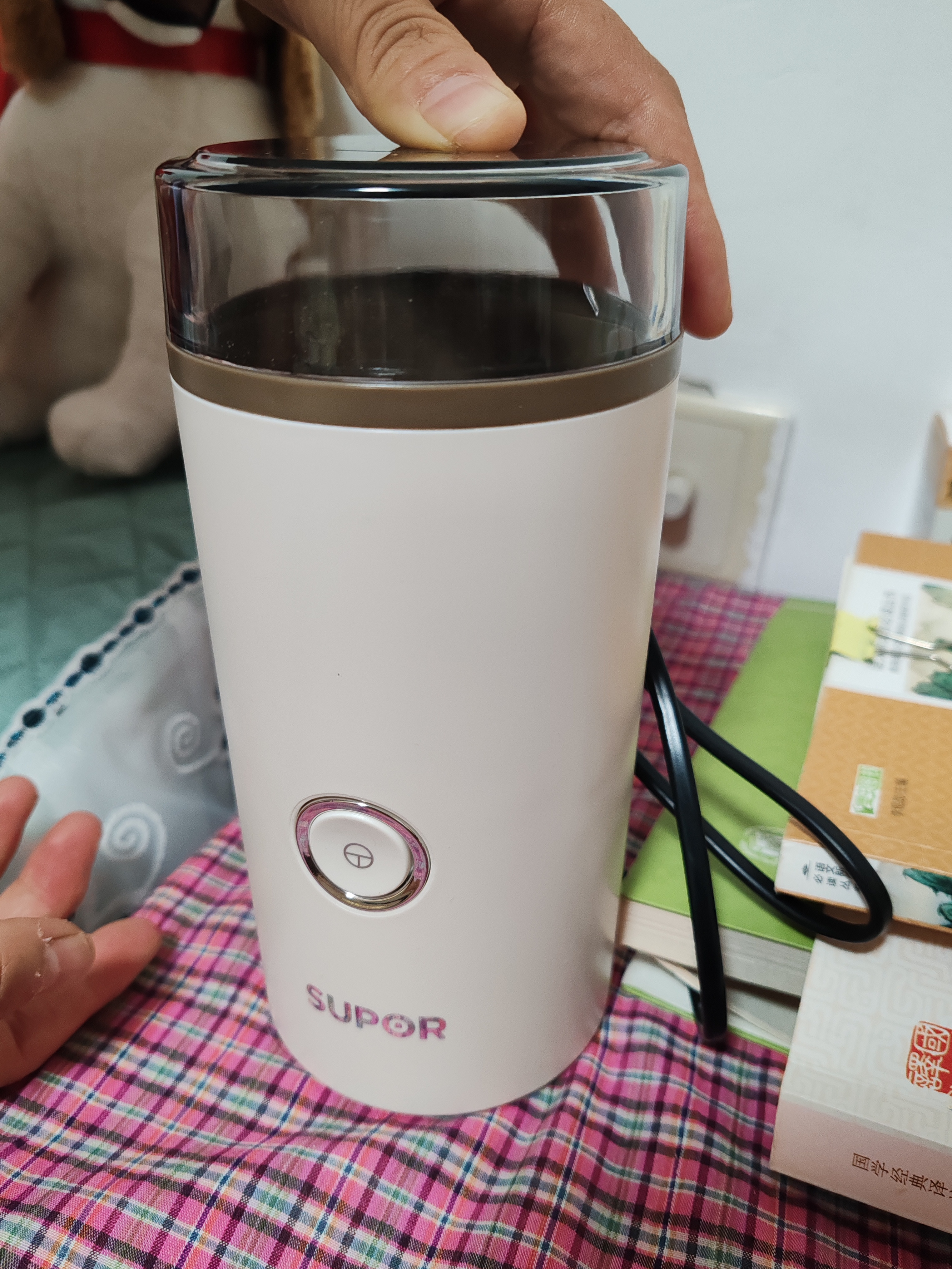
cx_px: 476
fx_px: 990
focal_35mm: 27
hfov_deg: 51.4
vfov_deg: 65.3
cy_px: 634
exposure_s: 1/50
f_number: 1.9
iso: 2000
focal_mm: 6.12
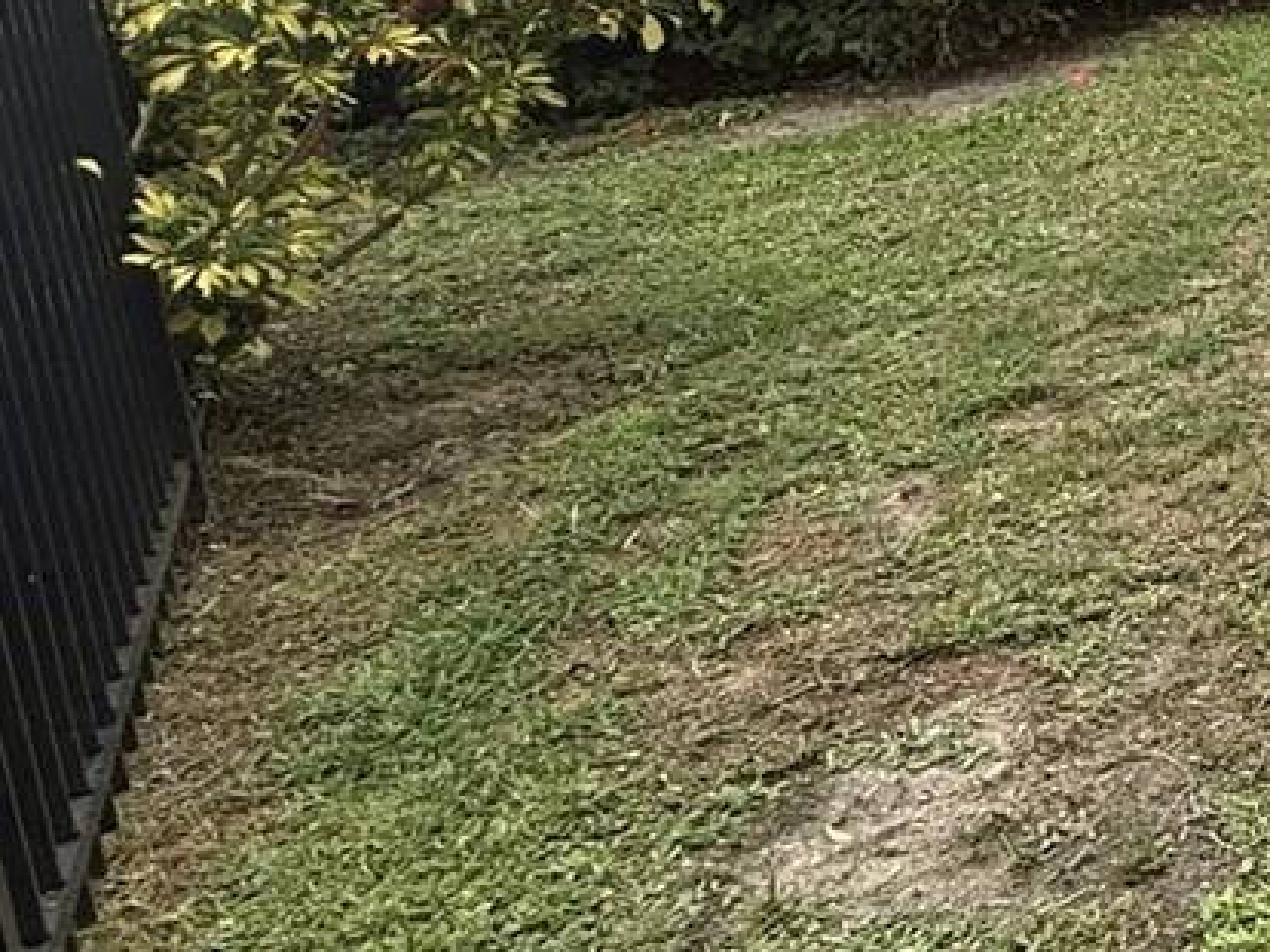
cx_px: 2182
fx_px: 1981
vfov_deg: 25.8
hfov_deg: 23.0
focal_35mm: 54
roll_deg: -0.8
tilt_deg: -12.3
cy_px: 34
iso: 64
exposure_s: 1/1017
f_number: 2.2
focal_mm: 2.22
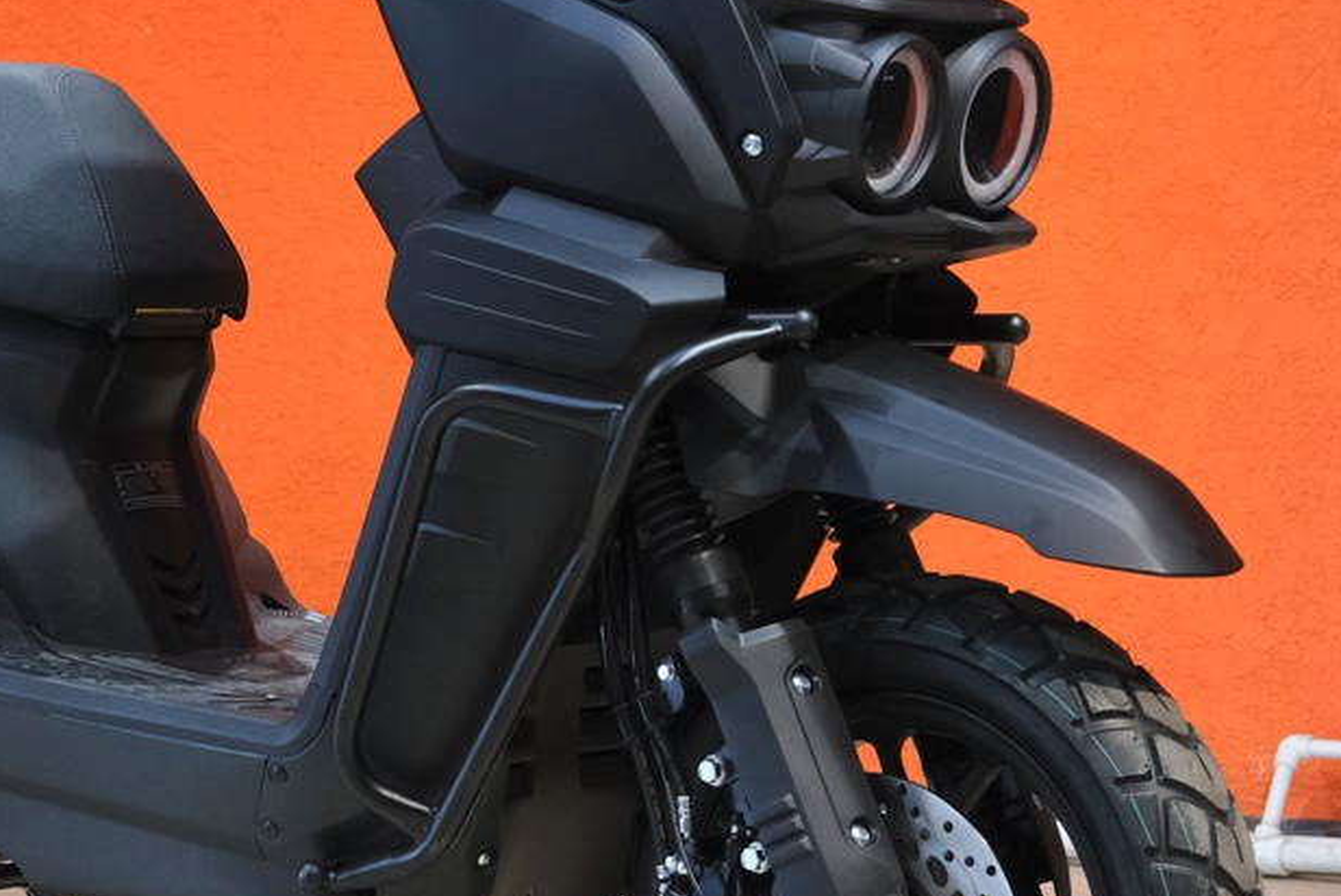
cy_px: 140
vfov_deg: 10.8
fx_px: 4733
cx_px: 200
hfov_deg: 16.0
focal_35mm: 127
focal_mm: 32.5
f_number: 4
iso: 1600
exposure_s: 1/100
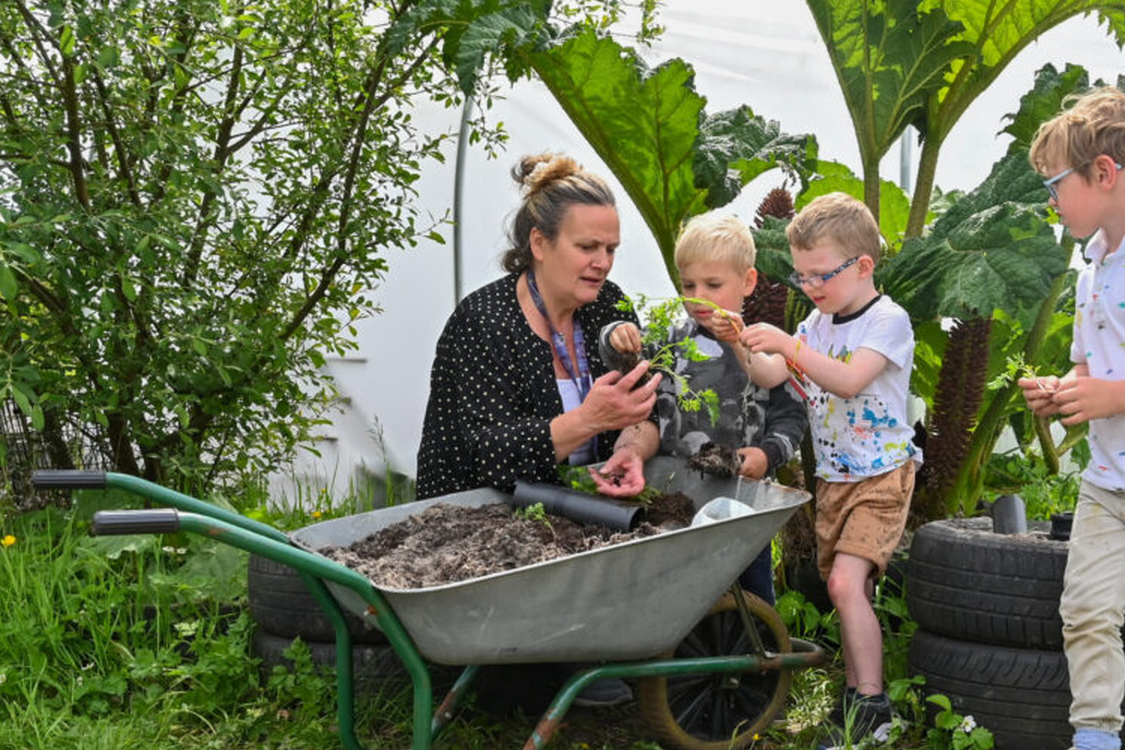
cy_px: 338
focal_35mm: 48
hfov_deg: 40.9
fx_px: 1500
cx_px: 693
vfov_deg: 28.1
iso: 400
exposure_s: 1/320
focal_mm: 24
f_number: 10
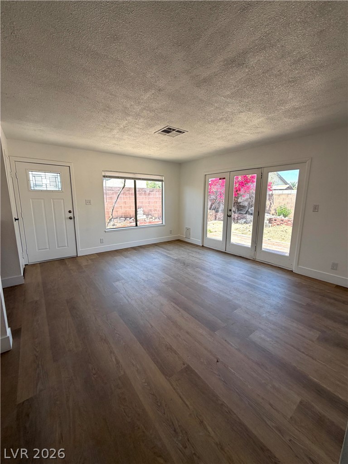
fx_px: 188
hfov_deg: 85.7
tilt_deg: -11.2
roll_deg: +0.4
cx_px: 174
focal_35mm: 14
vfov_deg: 102.1
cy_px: 232
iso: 50
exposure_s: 1/164
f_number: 2.2
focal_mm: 2.22
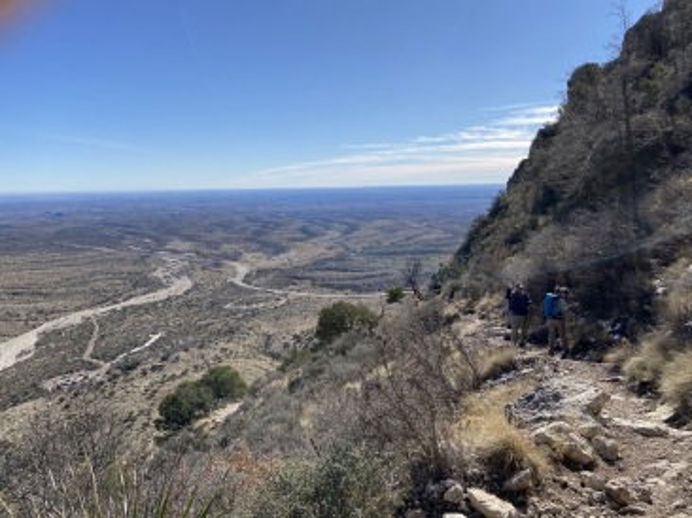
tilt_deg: -10.2
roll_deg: +0.5
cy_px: 259
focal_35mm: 26
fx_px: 519
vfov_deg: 53.0
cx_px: 346
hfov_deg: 67.3
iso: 32
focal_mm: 4.25
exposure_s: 1/3861
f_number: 1.8
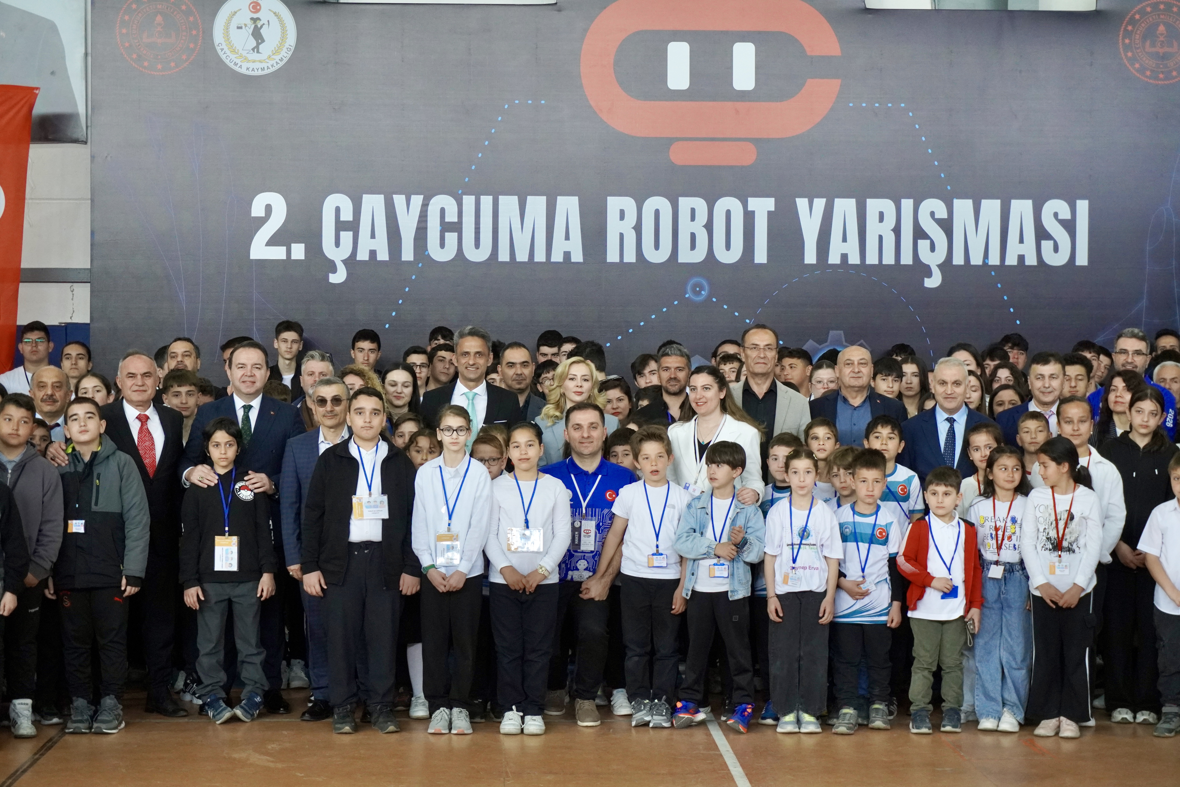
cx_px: 590
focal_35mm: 75
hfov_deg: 27.0
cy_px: 394
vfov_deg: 18.2
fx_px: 2458
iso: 1600
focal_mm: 50
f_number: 5.6
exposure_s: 1/160
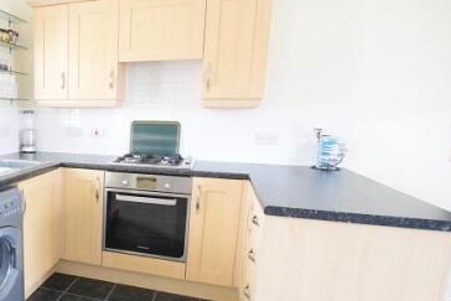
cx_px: 72
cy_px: 180
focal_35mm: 27
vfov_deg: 47.7
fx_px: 338
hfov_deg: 60.2
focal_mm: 10
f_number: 3.5
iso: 1100
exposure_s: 1/60
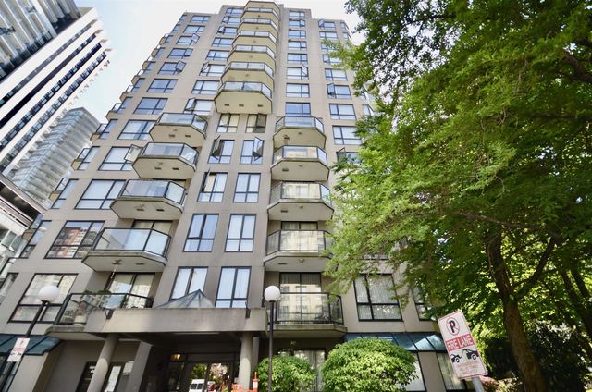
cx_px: 296
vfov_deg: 77.1
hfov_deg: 100.5
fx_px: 246
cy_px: 196
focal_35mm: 15
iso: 140
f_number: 4
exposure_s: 1/200
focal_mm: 10
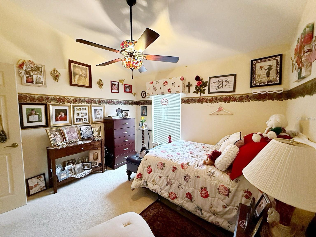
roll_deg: +0.2
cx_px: 158
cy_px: 118
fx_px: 128
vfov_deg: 85.7
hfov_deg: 102.1
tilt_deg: -4.2
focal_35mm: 14
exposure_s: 1/60
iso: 640
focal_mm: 2.22
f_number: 2.2
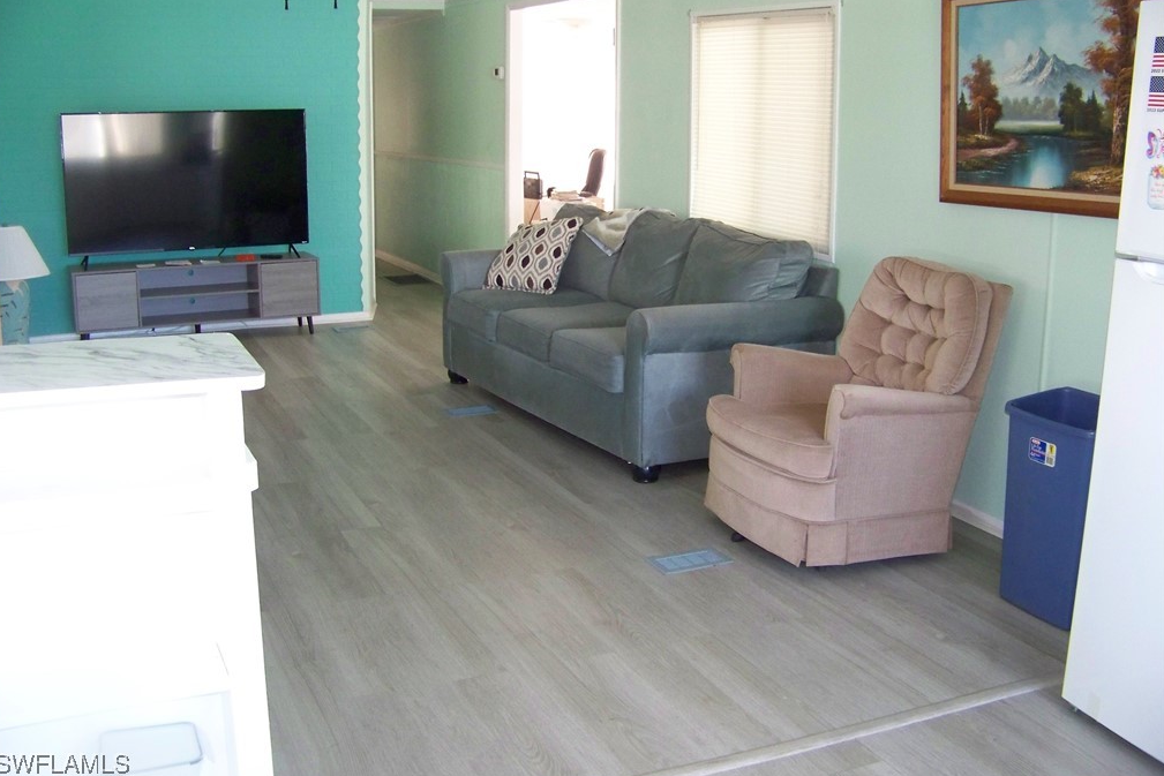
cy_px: 346
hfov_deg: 50.7
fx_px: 1229
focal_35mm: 38
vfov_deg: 35.0
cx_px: 578
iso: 250
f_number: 2.8
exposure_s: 1/30
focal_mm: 5.85
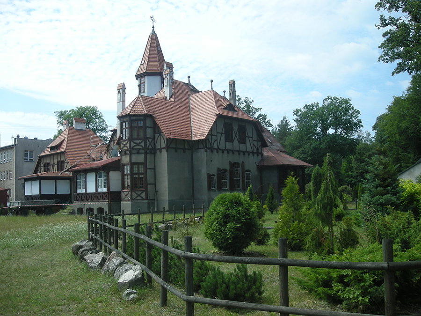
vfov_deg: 40.7
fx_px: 426
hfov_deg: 52.6
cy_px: 158
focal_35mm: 35
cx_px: 210
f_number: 5.7
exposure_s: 1/170
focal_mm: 5.7
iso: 50
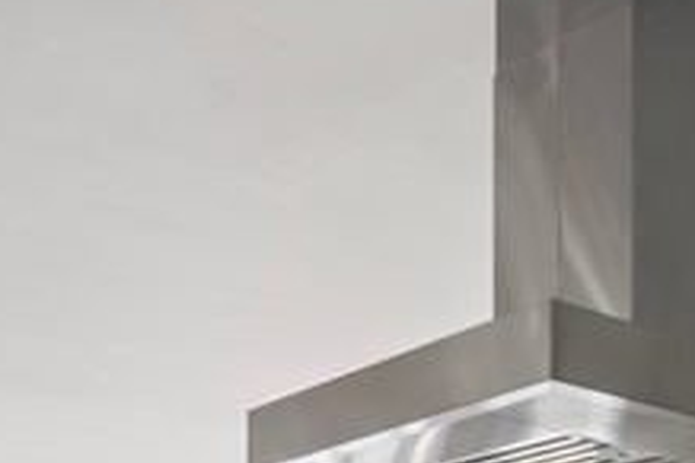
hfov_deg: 27.0
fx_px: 1447
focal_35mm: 75
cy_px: 787
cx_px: 414
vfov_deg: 15.9
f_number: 9
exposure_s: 1/10
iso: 400
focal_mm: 16
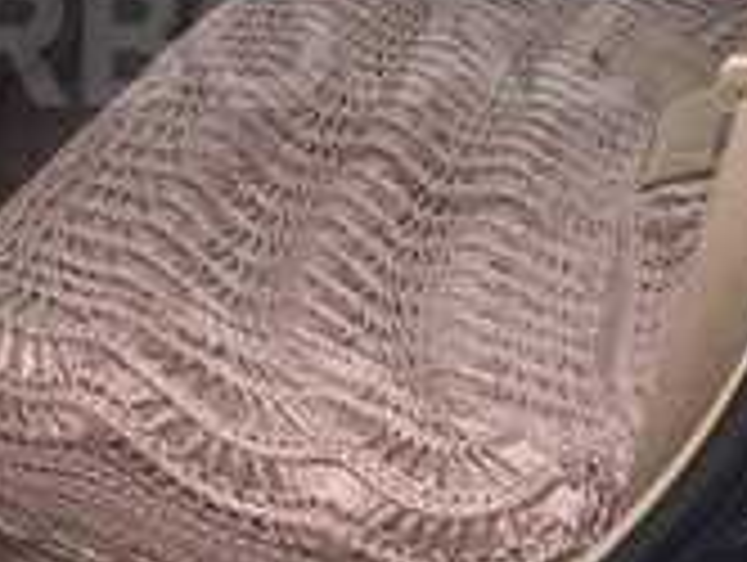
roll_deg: -1.0
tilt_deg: -18.1
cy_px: 38
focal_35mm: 115
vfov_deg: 12.8
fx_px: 2485
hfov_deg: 17.0
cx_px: 176
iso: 32
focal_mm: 4.15
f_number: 2.2
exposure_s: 1/169
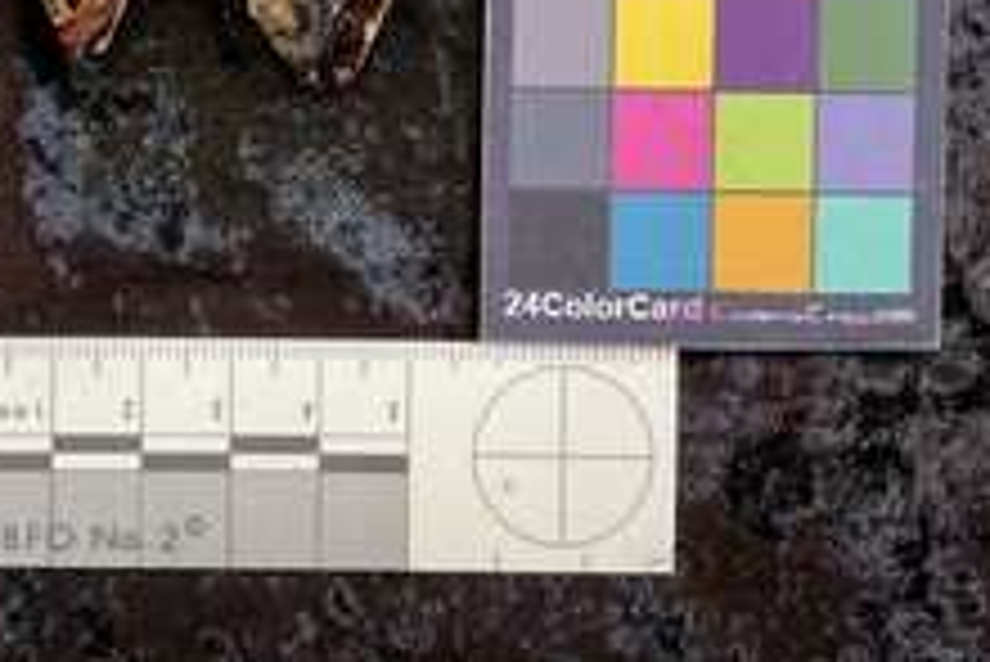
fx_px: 1321
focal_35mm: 48
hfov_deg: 40.3
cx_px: 288
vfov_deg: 27.3
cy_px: 88
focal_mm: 3
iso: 40
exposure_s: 1/60
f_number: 1.8
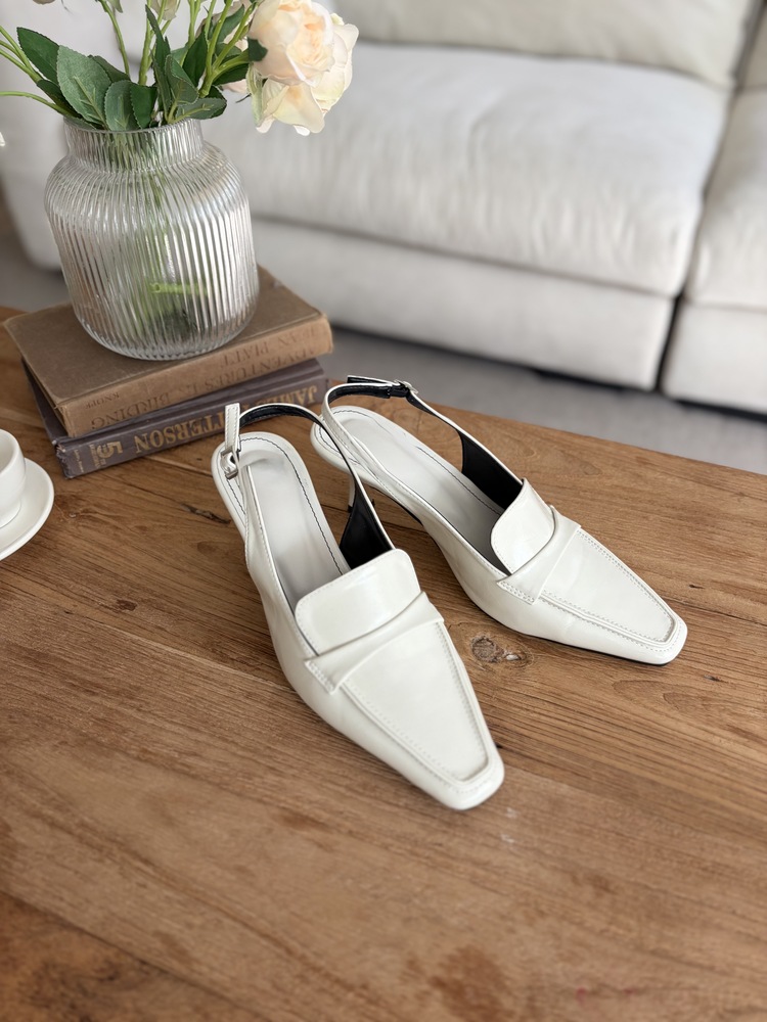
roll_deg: -0.7
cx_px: 384
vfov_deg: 67.3
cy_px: 511
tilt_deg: -41.7
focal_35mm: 26
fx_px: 768
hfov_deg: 53.1
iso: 100
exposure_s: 1/121
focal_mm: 5.96
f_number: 1.6
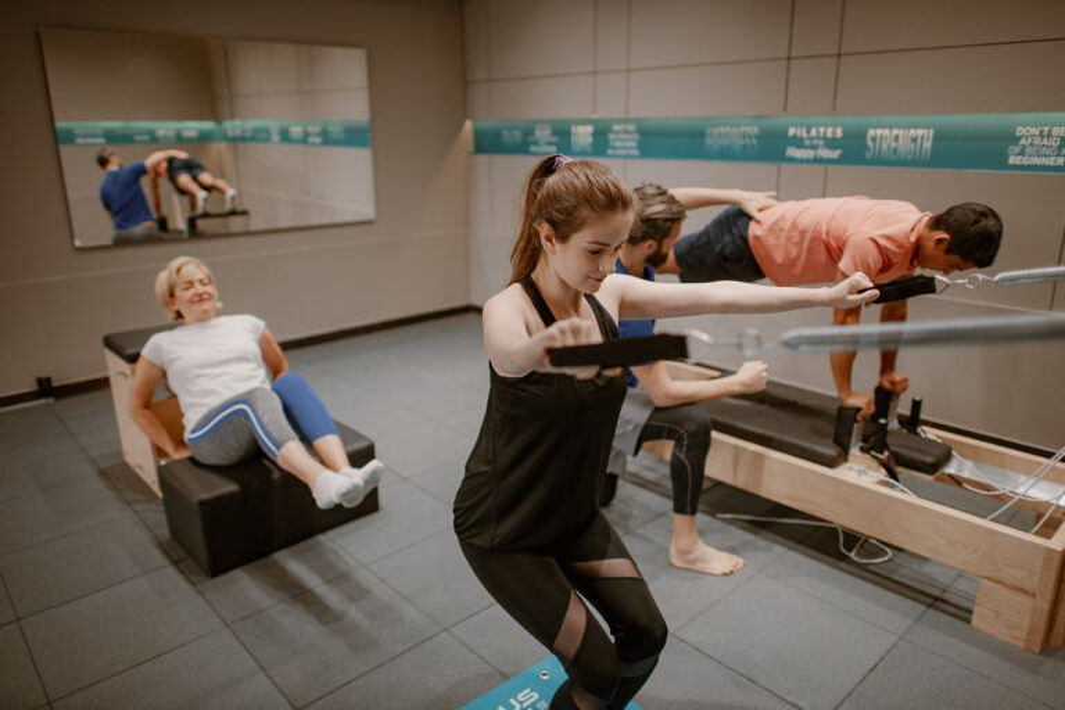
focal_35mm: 25
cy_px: 355
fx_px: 725
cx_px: 532
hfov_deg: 72.6
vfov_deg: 52.2
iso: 400
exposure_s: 1/160
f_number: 1.6
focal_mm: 24
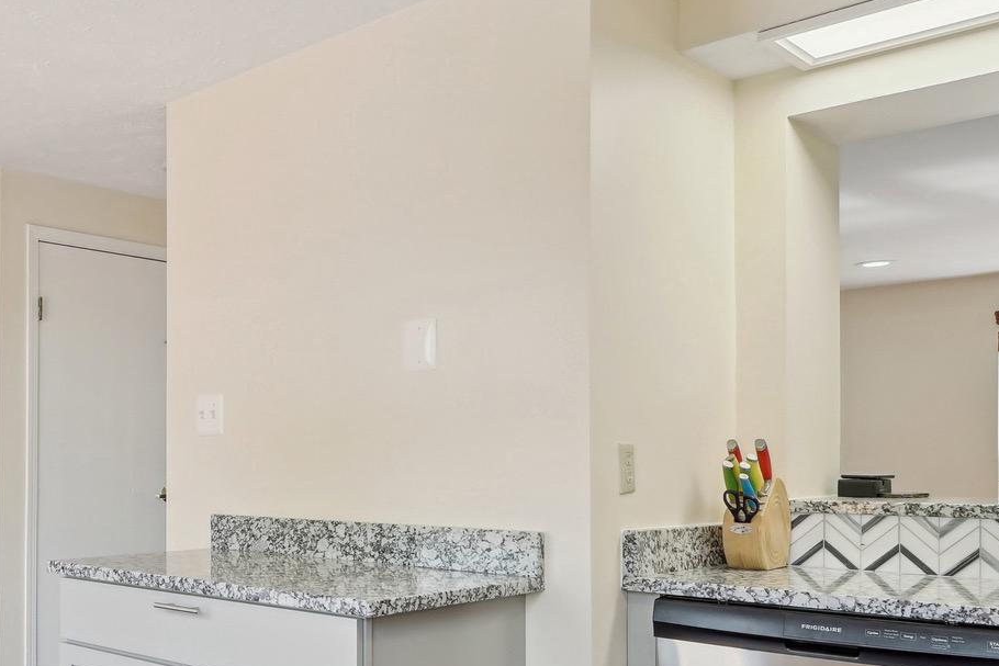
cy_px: 447
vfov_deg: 36.5
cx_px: 41
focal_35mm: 36
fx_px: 999
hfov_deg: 46.1
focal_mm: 16
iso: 800
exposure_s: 1/20
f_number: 8
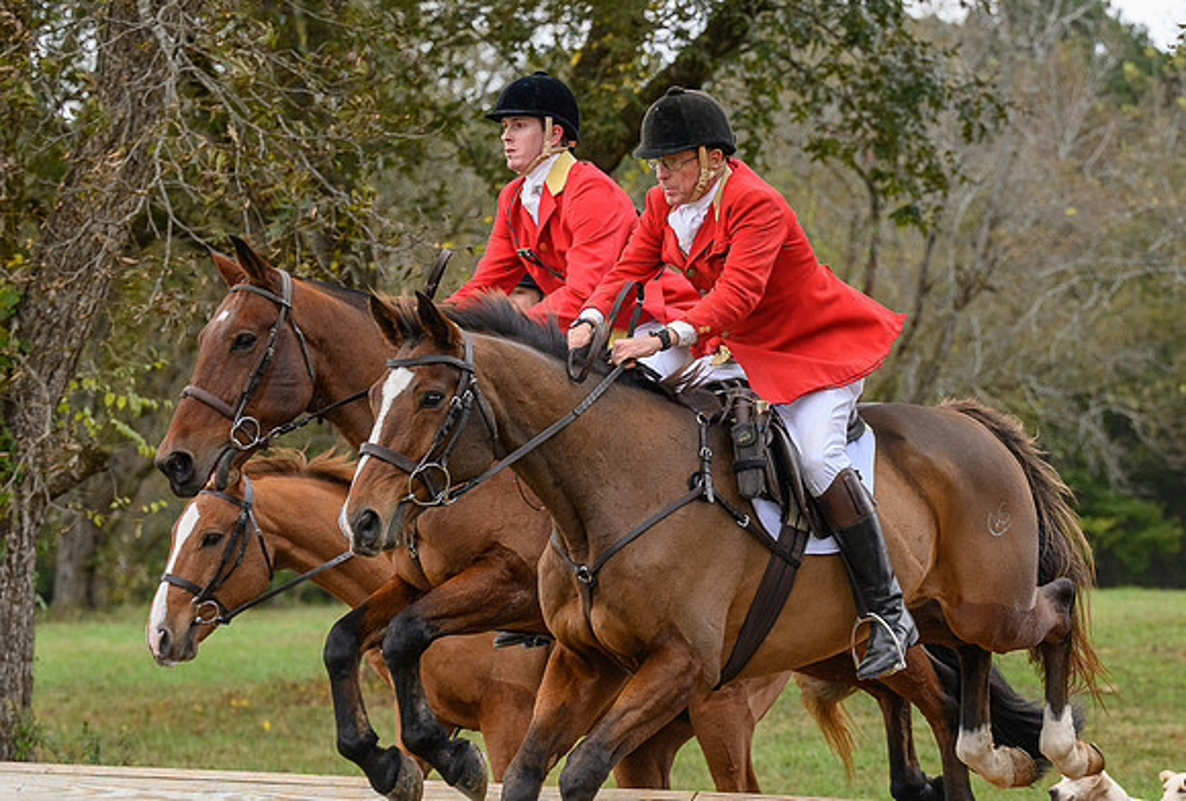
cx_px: 1000
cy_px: 770
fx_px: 5533
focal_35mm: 167
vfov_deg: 8.2
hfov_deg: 12.2
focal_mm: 70
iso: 640
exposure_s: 1/800
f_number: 3.2
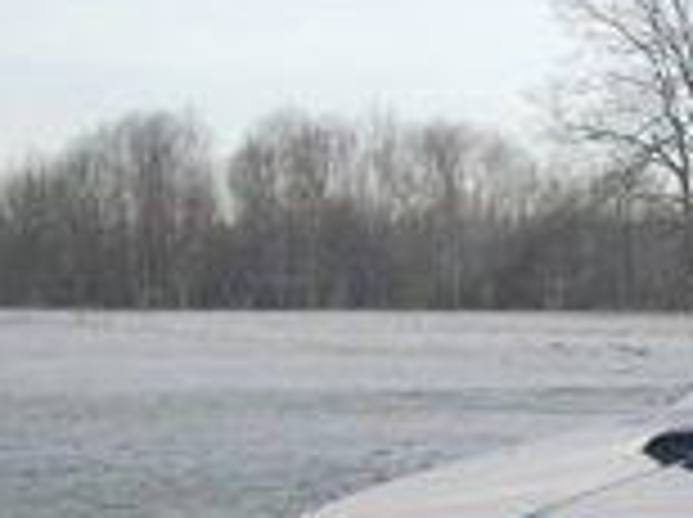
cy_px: 450
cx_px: 1004
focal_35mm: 102
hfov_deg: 17.5
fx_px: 2039
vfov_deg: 14.3
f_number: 2.6
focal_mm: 5.8
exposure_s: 1/320
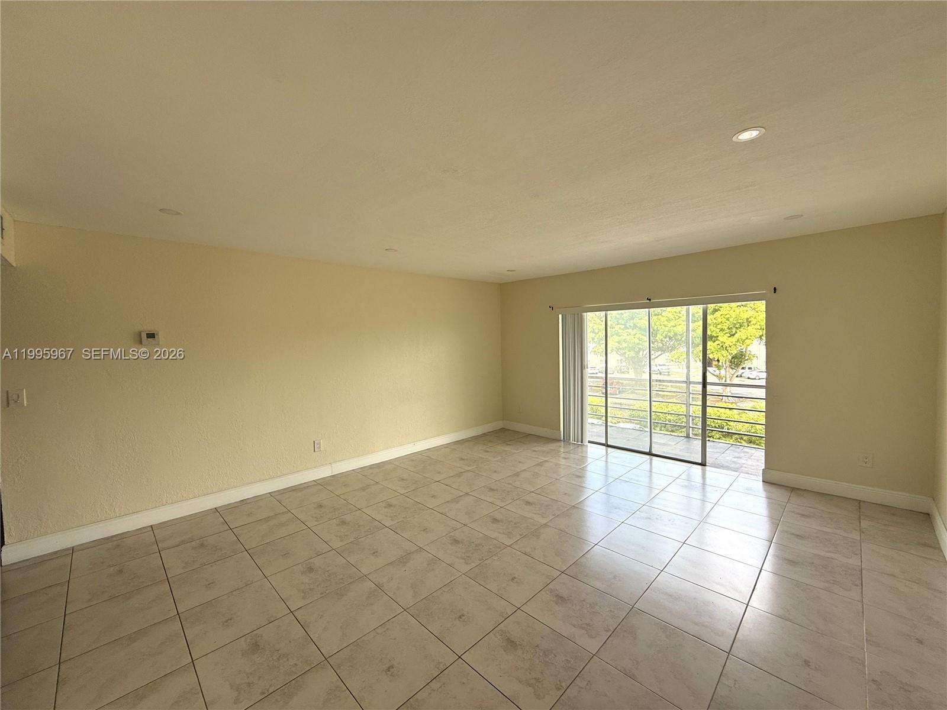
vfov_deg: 85.7
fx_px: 383
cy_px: 355
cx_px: 474
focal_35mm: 14
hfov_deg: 102.1
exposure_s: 1/160
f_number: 2.2
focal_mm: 2.22
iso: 64
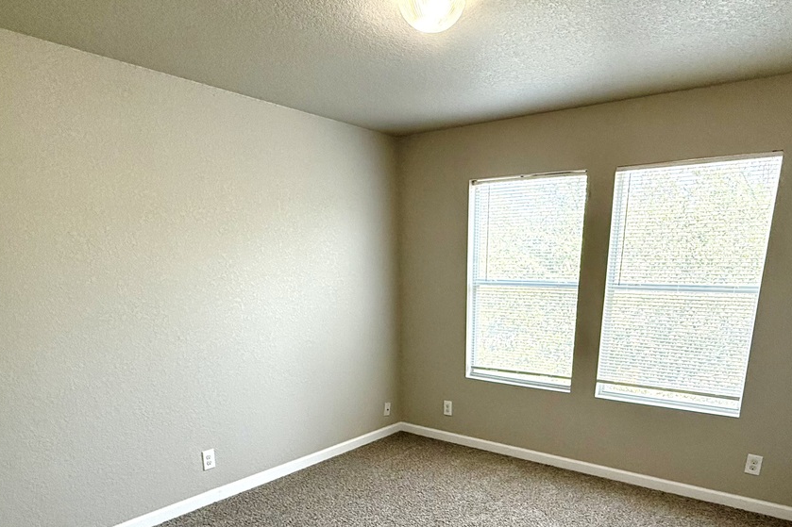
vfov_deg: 48.5
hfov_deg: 71.4
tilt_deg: -16.1
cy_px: 418
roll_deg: +0.0
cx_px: 424
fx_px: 550
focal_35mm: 25
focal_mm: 2.22
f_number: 2.2
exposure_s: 1/120
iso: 125
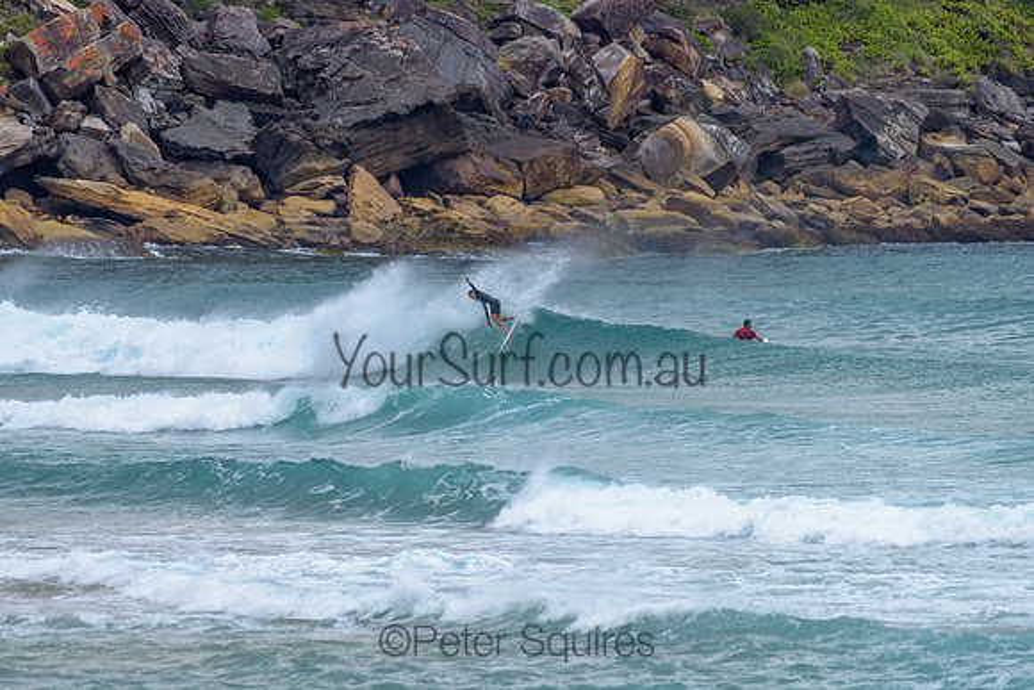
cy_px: 336
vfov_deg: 2.2
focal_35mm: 613
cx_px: 503
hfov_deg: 3.4
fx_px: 17615
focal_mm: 500
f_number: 5.6
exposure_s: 1/2000
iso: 800
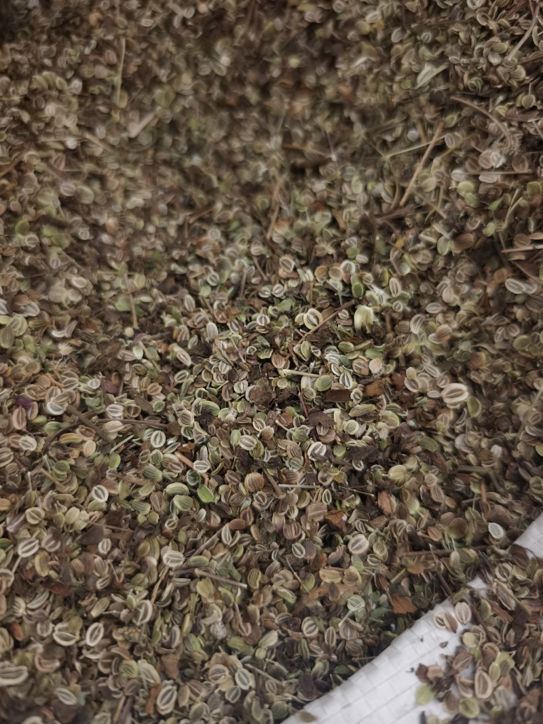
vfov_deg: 73.9
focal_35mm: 23
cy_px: 362
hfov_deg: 58.9
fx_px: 481
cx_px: 272
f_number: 1.57
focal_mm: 5.6
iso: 1095
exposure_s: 1/50
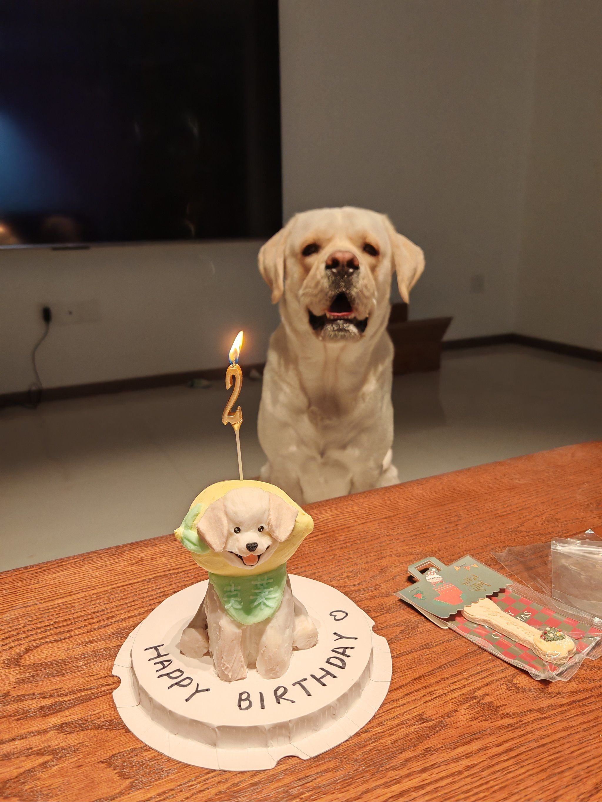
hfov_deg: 51.4
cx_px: 301
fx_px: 626
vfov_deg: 65.3
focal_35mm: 27
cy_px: 401
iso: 320
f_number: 1.9
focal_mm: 6.67
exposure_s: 1/100
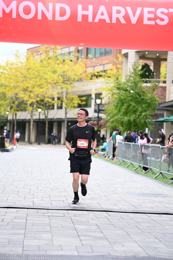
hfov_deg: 15.9
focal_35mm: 86
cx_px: 86
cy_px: 130
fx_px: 619
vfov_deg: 23.6
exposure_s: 1/2000
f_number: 2.8
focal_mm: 86
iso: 640
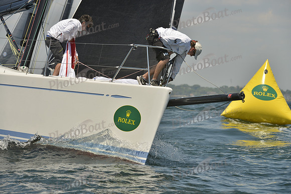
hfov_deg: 10.3
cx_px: 146
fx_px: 1617
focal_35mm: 200
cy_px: 97
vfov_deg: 6.9
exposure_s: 1/1250
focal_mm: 200
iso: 280
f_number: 8
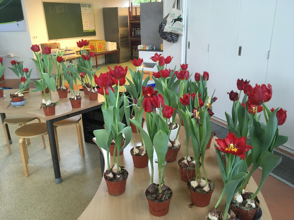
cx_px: 147
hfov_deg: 61.7
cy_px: 110
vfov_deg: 48.2
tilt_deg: -19.9
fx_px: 246
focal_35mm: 29
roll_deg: +3.4
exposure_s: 1/33
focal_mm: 4.15
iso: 125
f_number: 2.2
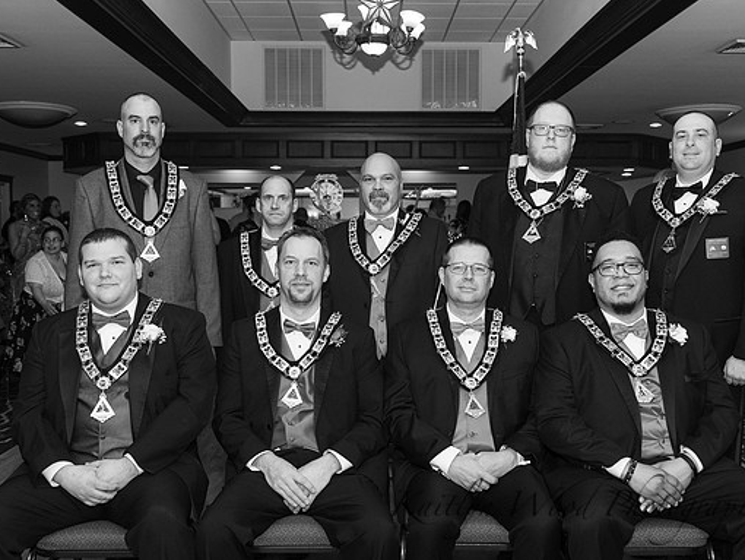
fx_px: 840
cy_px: 279
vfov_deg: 36.8
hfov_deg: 47.8
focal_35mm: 39
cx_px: 390
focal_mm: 34
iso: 800
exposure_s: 1/200
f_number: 4
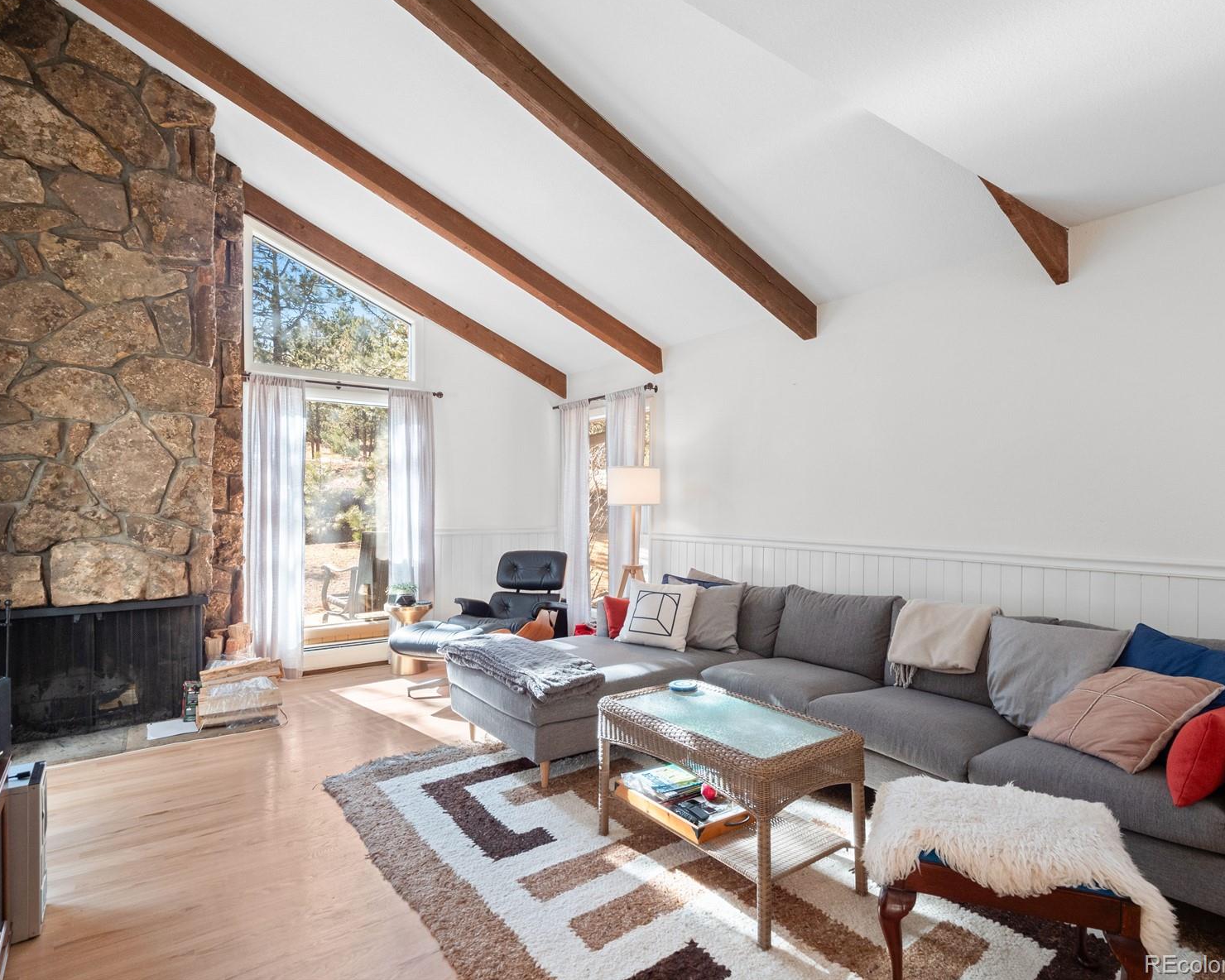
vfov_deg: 70.8
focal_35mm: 19
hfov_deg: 83.3
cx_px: 617
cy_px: 485
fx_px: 689
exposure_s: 1/20
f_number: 7.1
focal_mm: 9
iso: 400
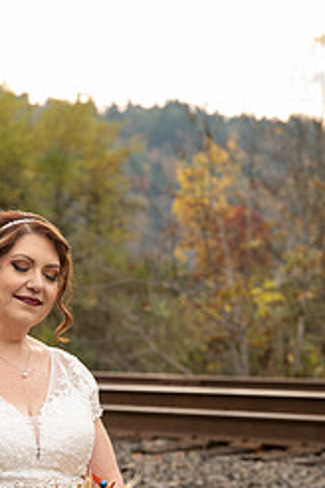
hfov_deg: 10.7
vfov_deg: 16.0
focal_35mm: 128
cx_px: 38
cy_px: 339
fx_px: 1733
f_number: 4
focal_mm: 70
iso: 320
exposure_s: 1/400
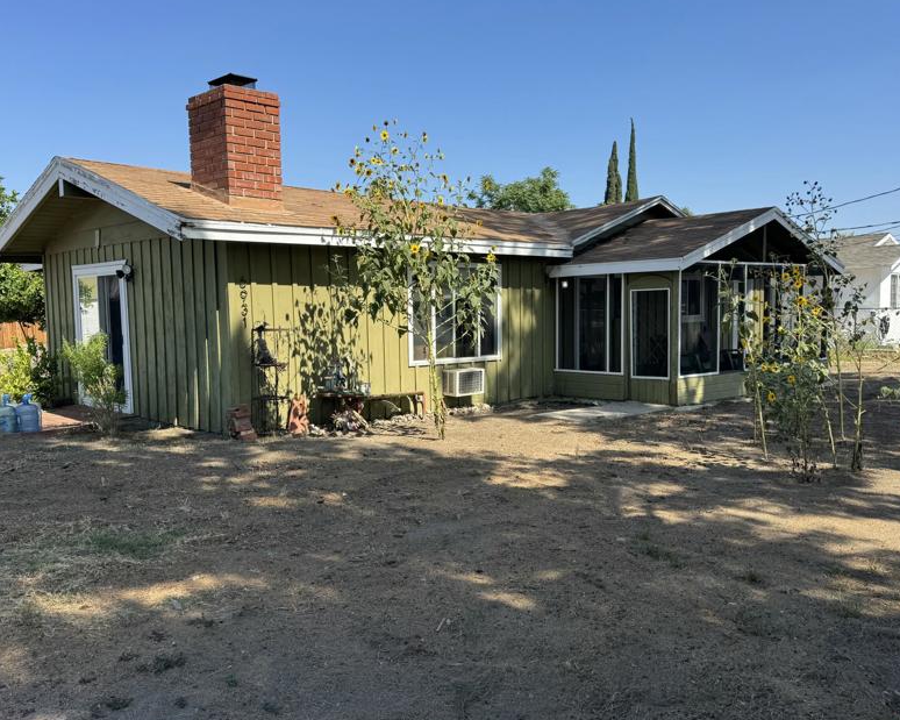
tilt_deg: -4.9
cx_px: 464
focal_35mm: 31
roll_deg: +1.6
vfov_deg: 47.1
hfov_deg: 57.2
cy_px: 376
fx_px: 826
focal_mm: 6.76
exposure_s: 1/2959
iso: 80
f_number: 1.78
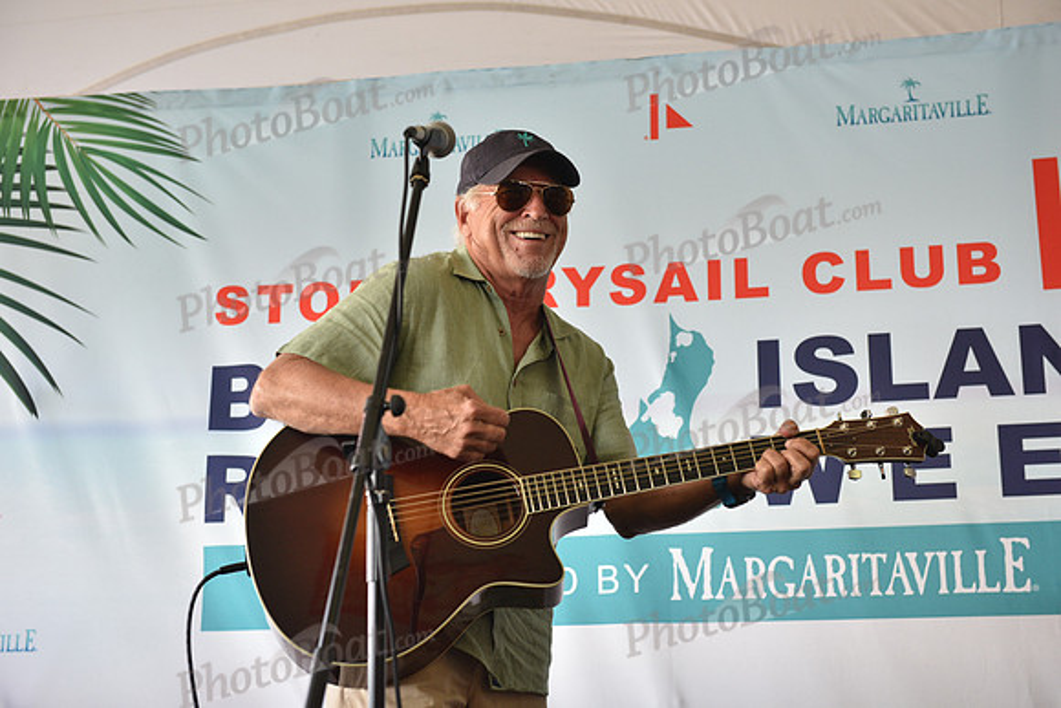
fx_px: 1828
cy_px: 354
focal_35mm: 62
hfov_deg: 32.4
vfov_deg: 21.9
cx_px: 530
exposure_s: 1/160
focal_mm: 62
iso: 800
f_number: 4
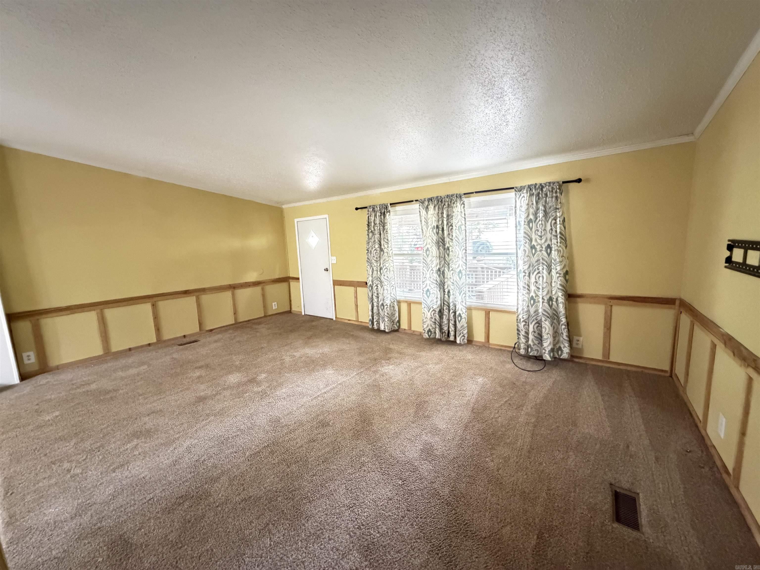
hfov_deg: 102.1
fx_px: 307
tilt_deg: -6.4
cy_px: 285
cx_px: 380
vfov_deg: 85.7
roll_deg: +1.3
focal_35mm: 14
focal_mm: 2.22
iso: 1600
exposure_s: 1/30
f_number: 2.2
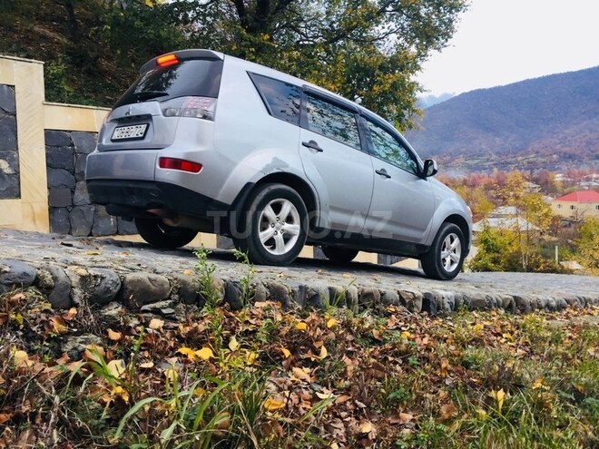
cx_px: 300
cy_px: 224
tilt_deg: -4.6
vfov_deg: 48.2
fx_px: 502
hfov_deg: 61.7
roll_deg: +0.4
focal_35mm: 29
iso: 40
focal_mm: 4.15
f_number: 2.2
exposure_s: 1/50
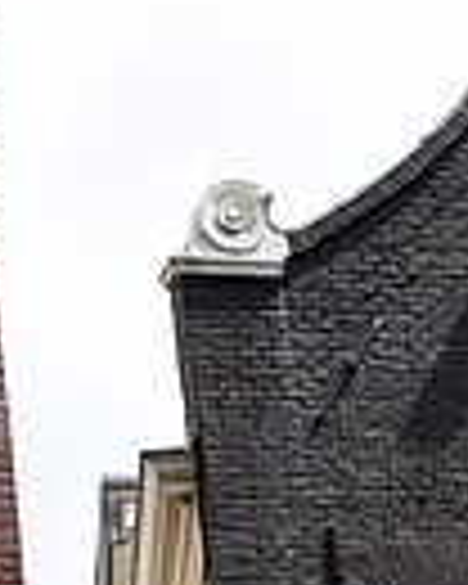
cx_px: 695
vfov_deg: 9.1
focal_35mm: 210
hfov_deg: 7.2
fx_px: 3636
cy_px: 734
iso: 200
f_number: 9
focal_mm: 50
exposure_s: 1/320
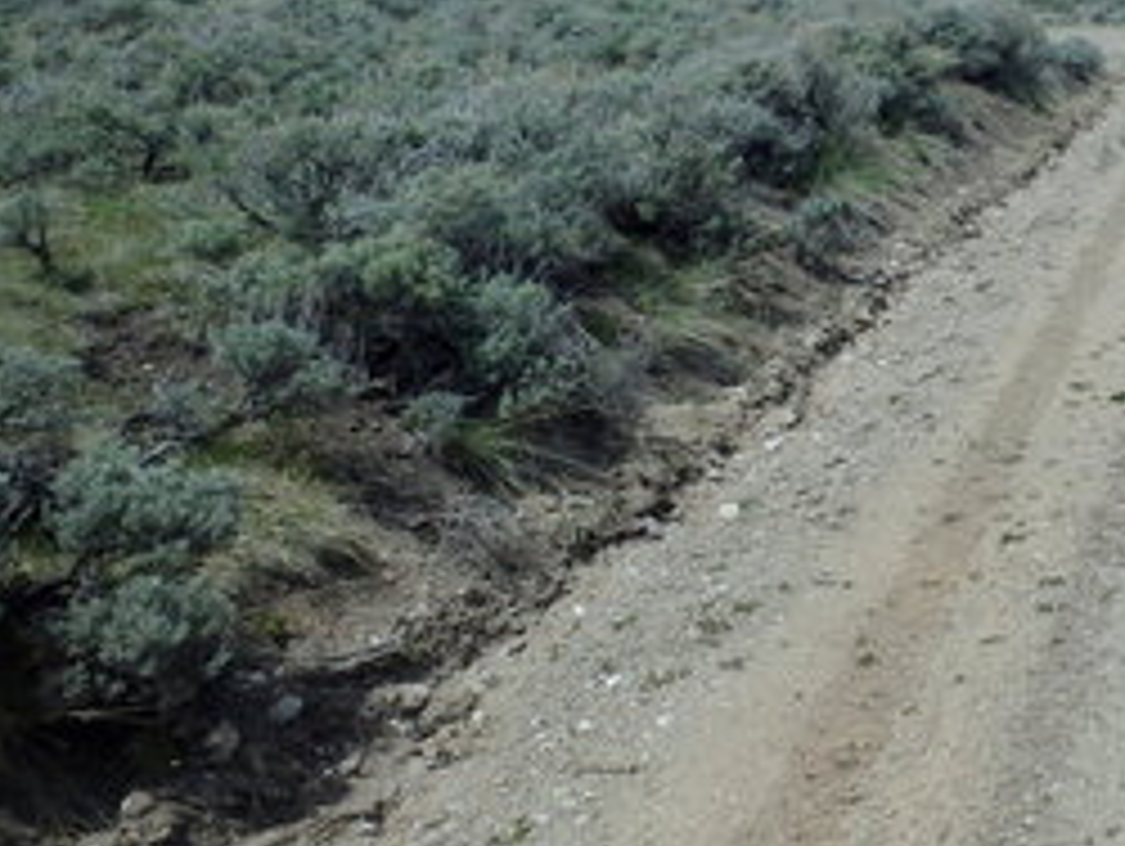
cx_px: 1116
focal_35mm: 56
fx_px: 1822
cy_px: 146
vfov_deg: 25.6
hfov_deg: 31.8
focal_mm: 5
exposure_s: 1/200
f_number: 11
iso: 125
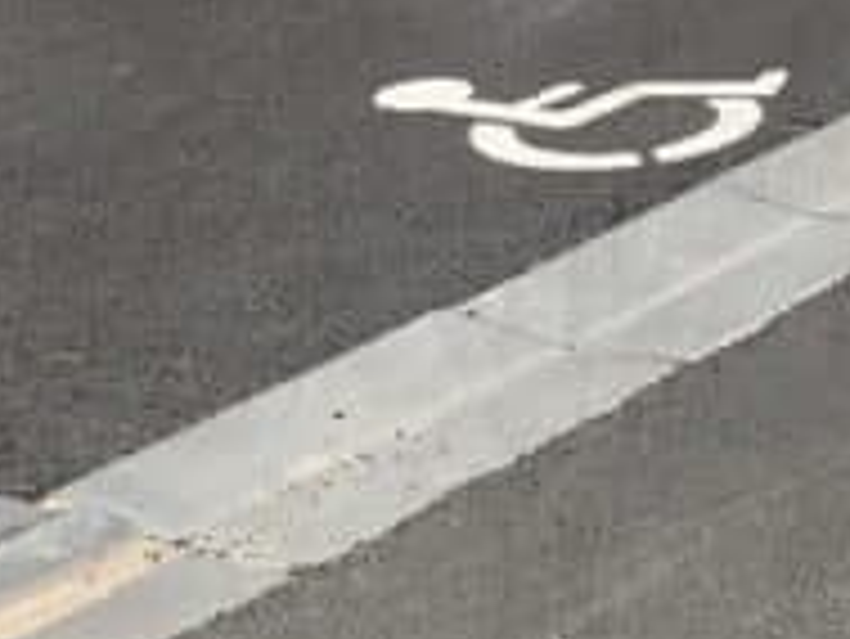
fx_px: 3464
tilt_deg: -10.0
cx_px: 1619
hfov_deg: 12.5
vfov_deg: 10.0
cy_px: -446
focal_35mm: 141
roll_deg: -0.2
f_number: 1.8
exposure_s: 1/3521
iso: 25
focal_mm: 4.25
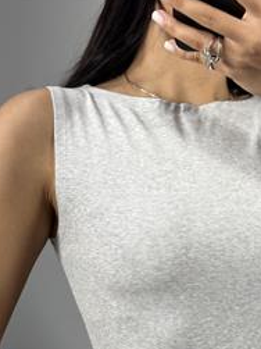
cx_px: 169
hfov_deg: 18.6
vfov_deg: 24.3
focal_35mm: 79
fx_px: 795
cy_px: 279
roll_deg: +5.9
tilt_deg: -41.4
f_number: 1.78
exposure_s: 1/129
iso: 80
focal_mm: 6.86
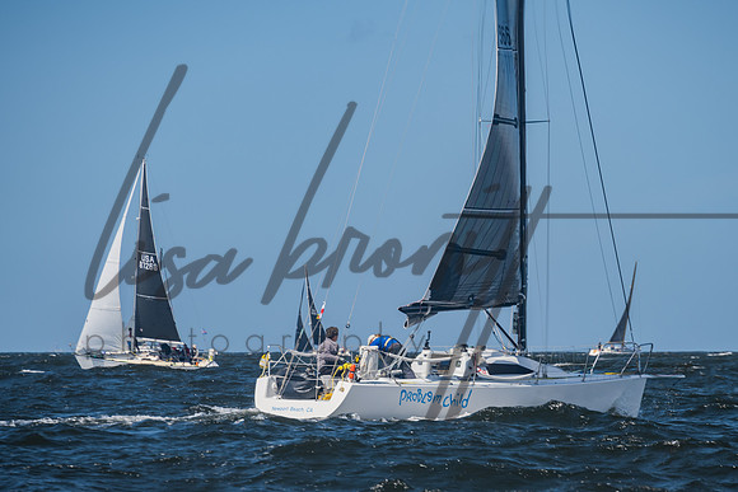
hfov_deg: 7.5
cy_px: 320
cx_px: 423
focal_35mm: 276
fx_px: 5651
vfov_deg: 5.0
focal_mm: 200
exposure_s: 1/250
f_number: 6.3
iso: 100
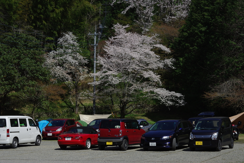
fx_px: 509
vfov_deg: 18.2
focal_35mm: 75
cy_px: 82
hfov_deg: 27.0
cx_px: 122
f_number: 13
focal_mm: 50
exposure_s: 1/125
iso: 100
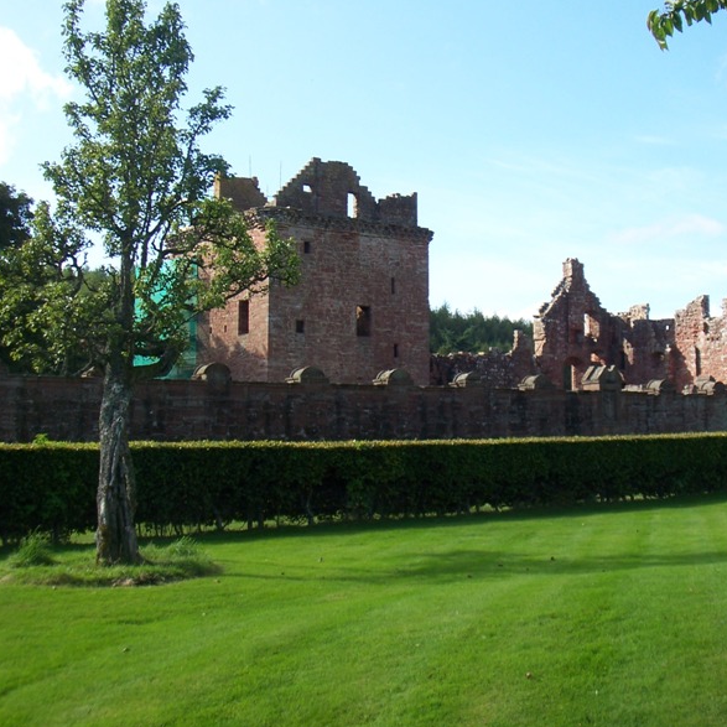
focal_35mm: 47
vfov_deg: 36.1
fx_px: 1117
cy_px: 362
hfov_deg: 35.8
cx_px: 463
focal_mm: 6.4
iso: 64
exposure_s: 1/250
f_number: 3.9
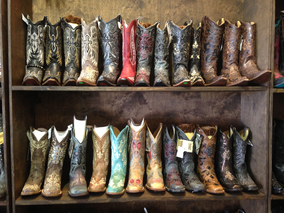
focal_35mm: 33
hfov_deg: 55.4
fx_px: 271
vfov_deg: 42.9
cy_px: 106
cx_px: 142
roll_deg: +0.6
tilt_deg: -3.5
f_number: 2.4
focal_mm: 4.12
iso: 160
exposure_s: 1/20
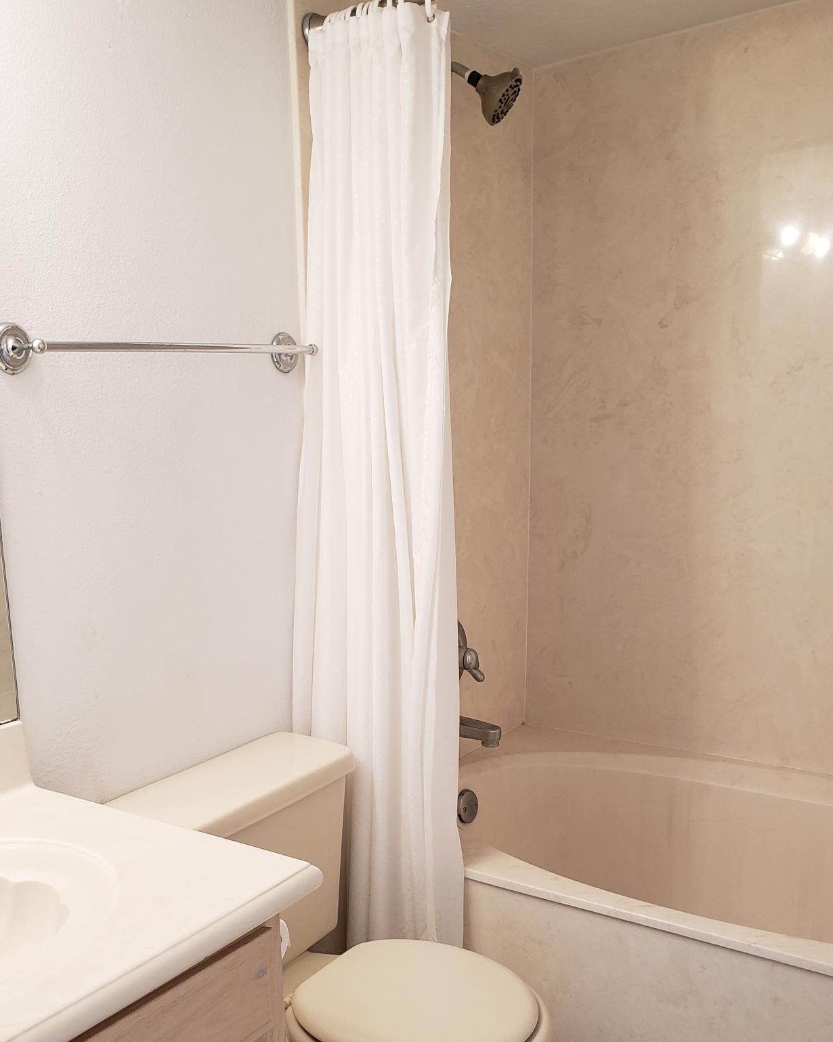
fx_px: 1017
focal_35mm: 33
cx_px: 348
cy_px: 635
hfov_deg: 44.4
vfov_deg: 53.8
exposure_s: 1/60
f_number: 2.4
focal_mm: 4.3
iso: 160
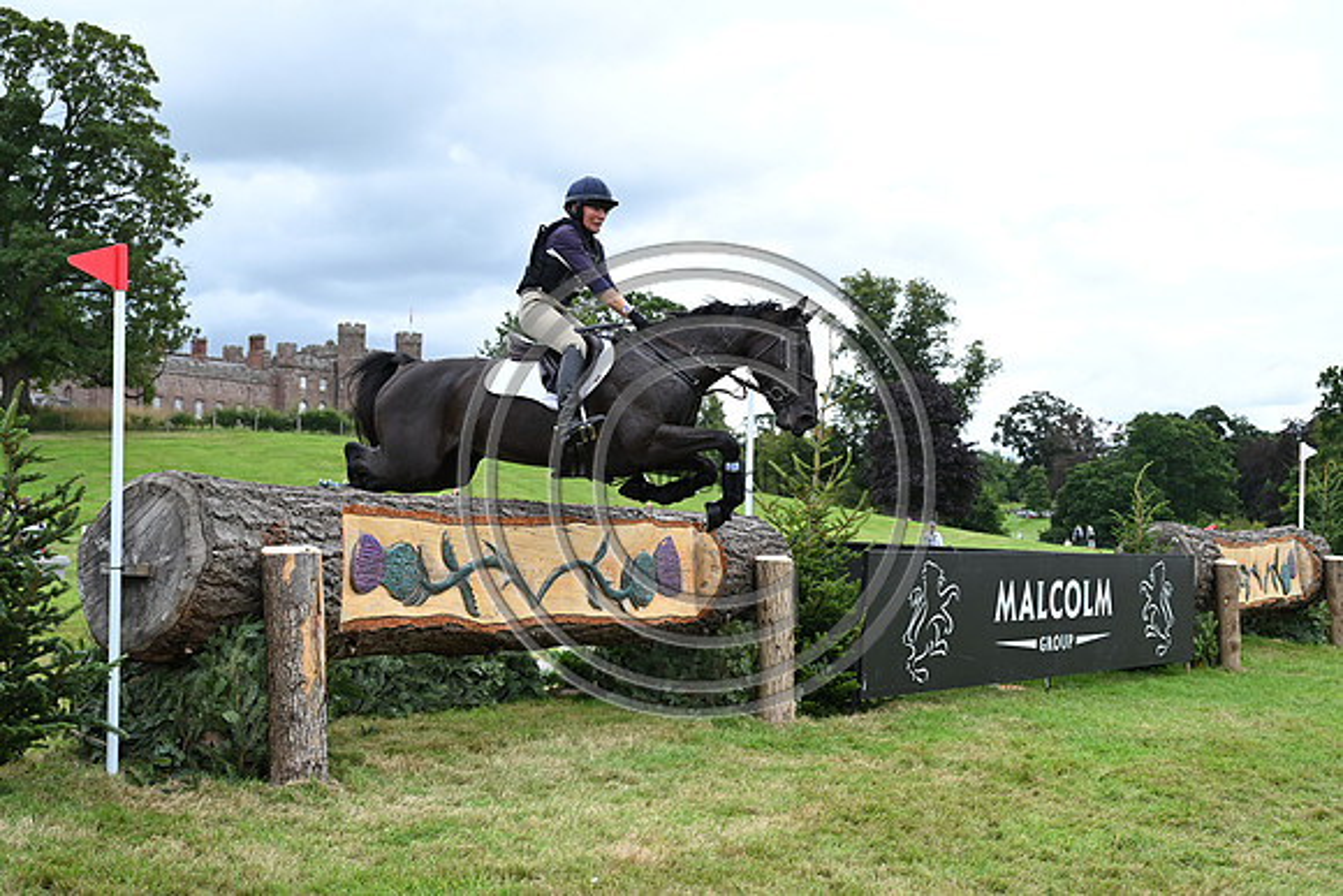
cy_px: 448
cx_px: 672
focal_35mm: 50
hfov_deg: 39.6
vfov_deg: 27.0
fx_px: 1866
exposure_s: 1/1250
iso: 800
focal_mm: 50
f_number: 5.6
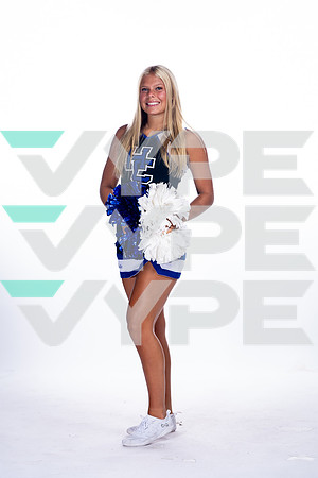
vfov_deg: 17.8
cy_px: 239
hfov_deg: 11.9
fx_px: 1524
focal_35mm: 115
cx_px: 159
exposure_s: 1/250
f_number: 5.6
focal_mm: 115
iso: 800
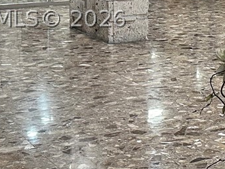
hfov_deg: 16.2
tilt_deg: -8.2
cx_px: 327
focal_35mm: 112
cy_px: 18
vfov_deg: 13.1
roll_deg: -1.6
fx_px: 728
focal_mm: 6.86
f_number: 1.78
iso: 250
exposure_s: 1/60
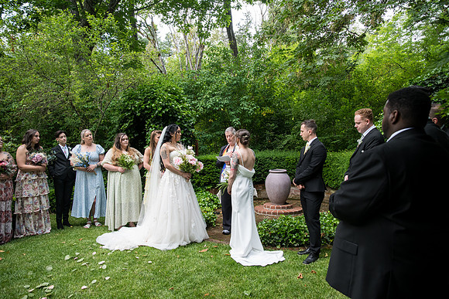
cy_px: 150
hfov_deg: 73.7
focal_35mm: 24
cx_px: 224
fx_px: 299
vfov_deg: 53.2
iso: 1000
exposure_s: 1/400
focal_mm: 24
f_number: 4
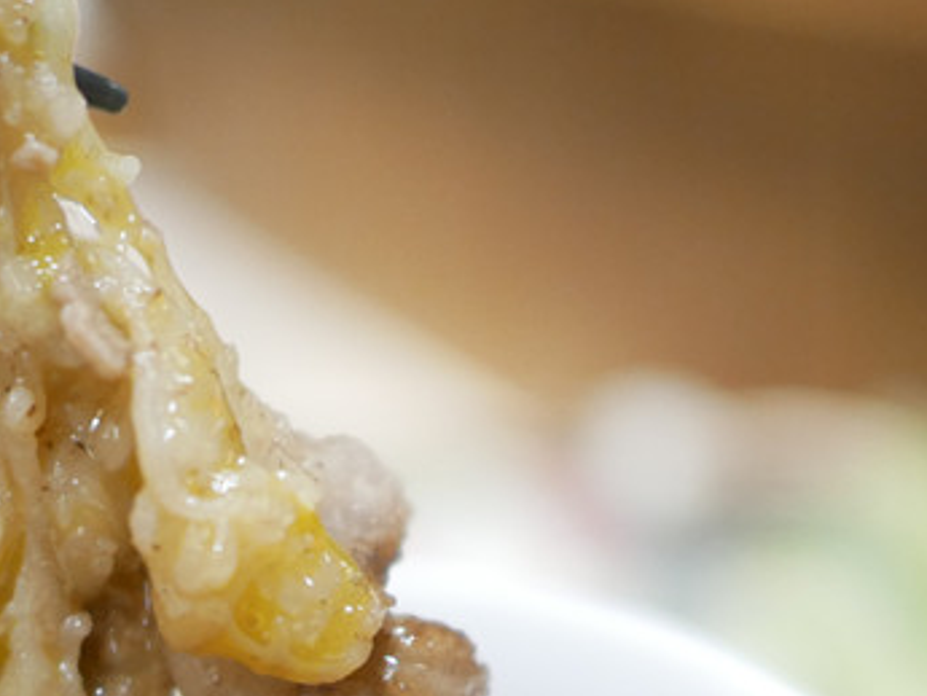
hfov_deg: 22.3
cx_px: 239
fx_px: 2331
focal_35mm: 87
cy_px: 973
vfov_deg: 15.9
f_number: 1.7
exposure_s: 1/60
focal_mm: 15
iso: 1000
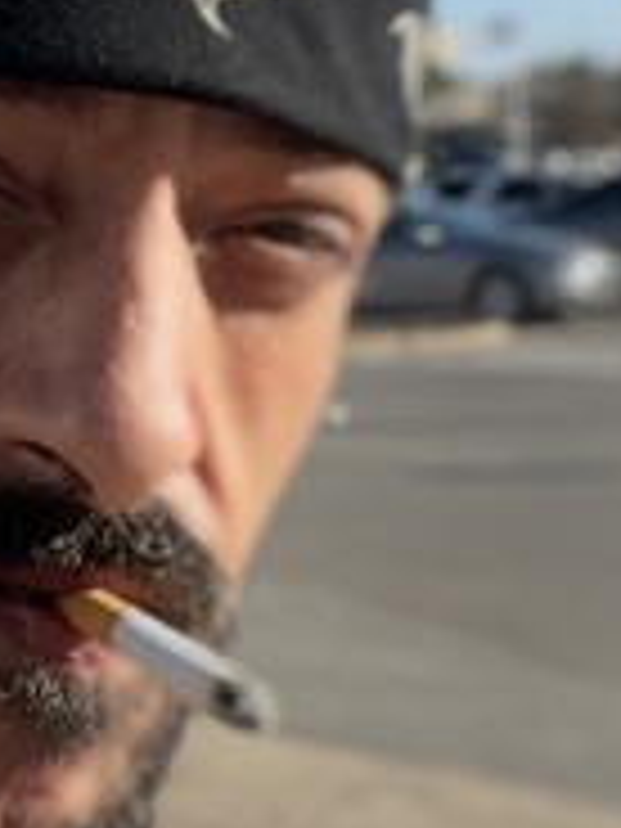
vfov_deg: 17.2
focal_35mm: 114
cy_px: 288
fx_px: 2727
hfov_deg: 12.8
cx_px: -16
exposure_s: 1/711
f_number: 2.2
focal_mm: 2.71
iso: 32
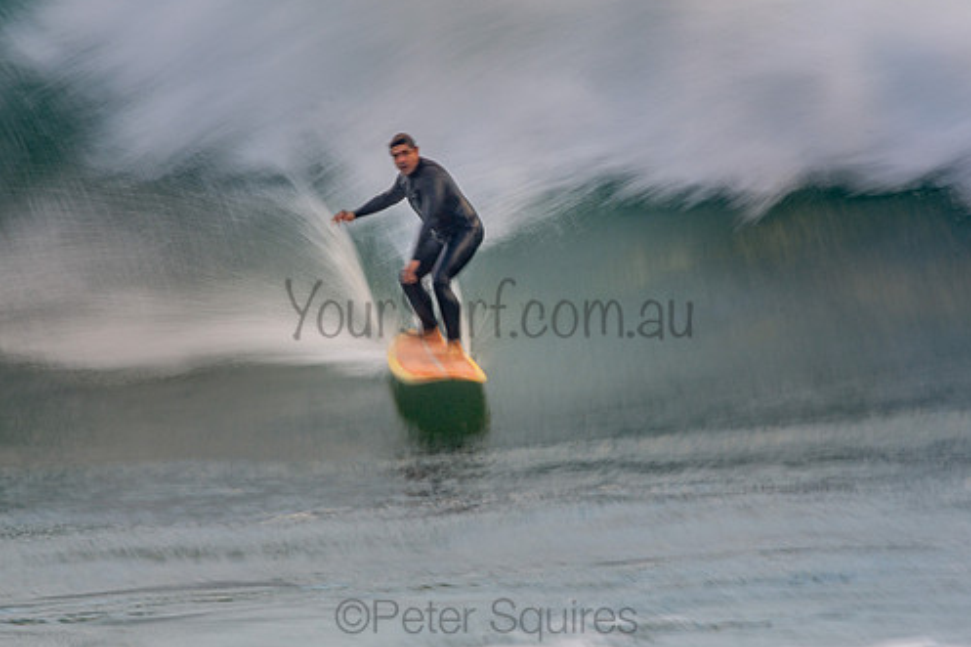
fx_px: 23619
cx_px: 486
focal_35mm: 876
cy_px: 292
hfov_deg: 2.4
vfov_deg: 1.6
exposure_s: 1/10
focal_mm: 500
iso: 100
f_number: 25
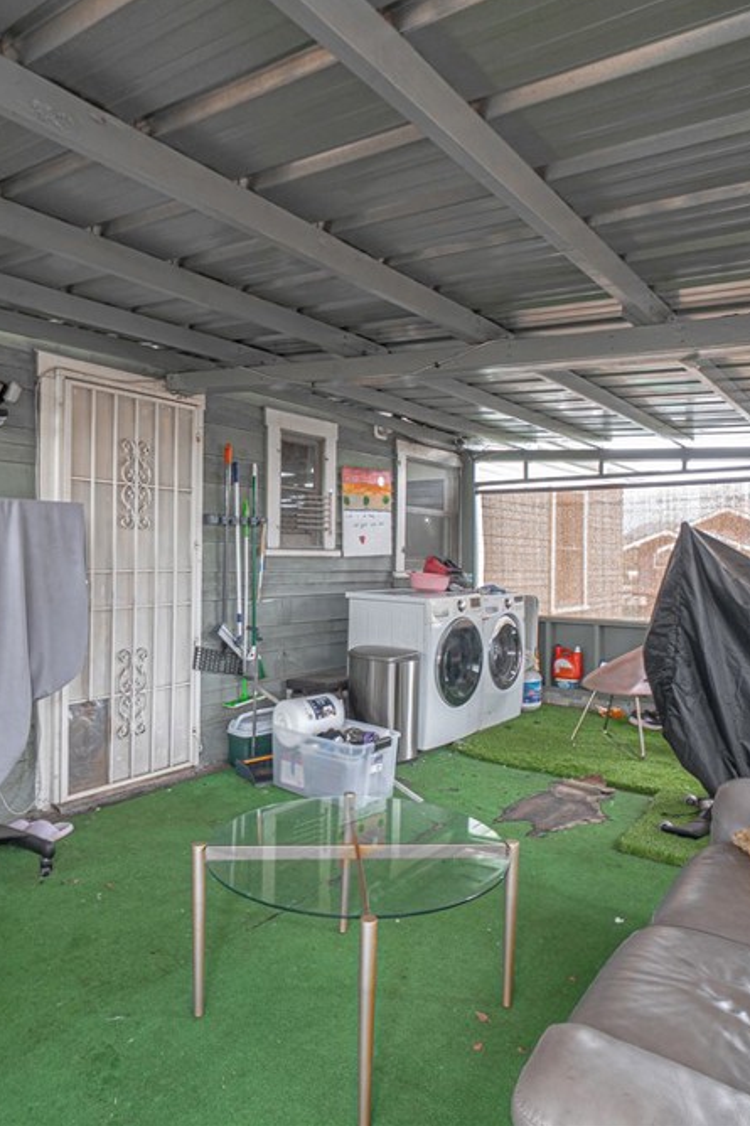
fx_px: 719
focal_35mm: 23
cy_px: 553
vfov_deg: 76.1
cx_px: 384
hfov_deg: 55.1
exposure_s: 1/13
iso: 320
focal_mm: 10
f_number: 7.1
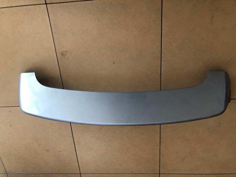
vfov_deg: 49.7
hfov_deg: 63.4
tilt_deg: -66.4
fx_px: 191
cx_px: 118
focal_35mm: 28
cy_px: 88
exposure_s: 1/24
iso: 40
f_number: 1.8
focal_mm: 4
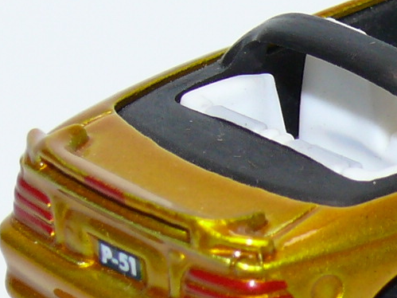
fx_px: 3749
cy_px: 163
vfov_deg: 4.5
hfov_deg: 6.0
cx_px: 512
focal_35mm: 327
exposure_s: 1/30
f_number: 4
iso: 100
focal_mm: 13.4
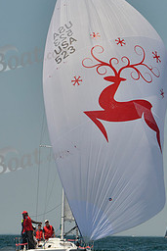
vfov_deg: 5.4
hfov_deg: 3.6
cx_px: 119
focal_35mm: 385
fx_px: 2675
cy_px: 103
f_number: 9
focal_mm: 170
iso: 400
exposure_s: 1/800
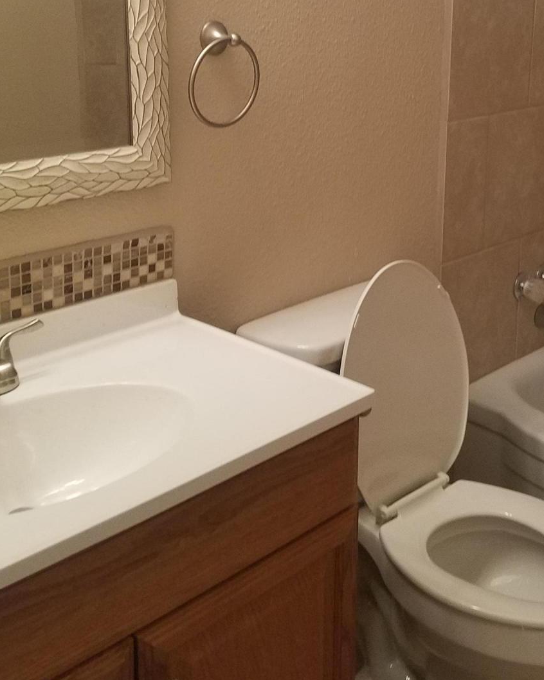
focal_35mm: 48
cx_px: 377
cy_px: 198
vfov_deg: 38.1
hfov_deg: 31.1
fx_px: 966
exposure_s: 1/60
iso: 160
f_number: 1.7
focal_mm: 4.2
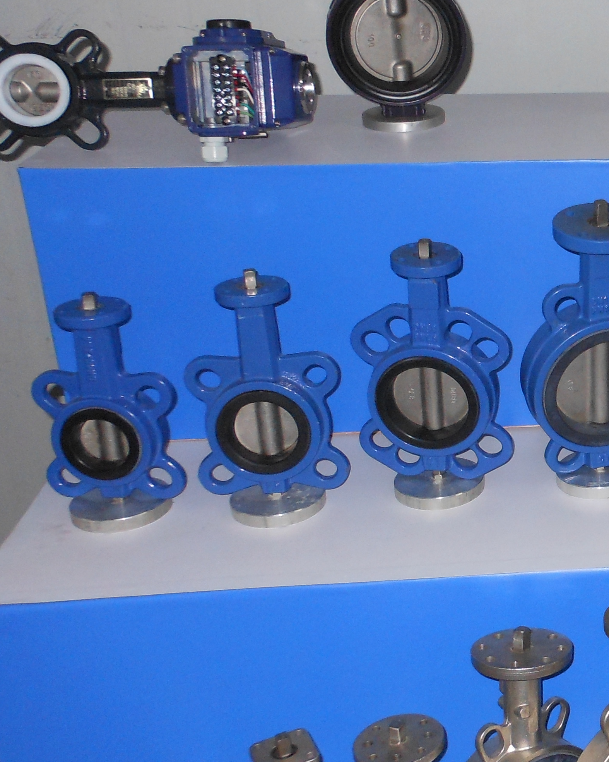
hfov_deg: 20.8
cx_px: 870
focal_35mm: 64
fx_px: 1442
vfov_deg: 29.6
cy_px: 361
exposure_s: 1/25
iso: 200
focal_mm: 5
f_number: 3.7
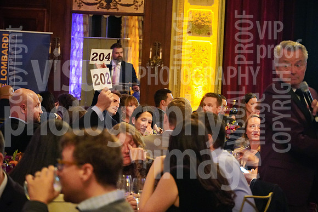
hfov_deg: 11.0
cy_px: 106
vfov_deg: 7.3
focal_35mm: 188
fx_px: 1657
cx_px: 159
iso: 6400
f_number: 5.6
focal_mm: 125
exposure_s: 1/15
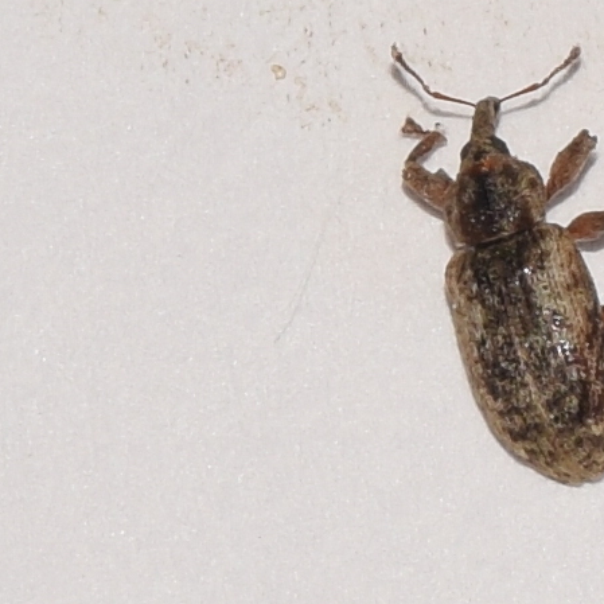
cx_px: 503
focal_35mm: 382
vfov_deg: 4.6
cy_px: 270
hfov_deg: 4.6
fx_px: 7541
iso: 100
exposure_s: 1/200
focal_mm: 140
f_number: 14
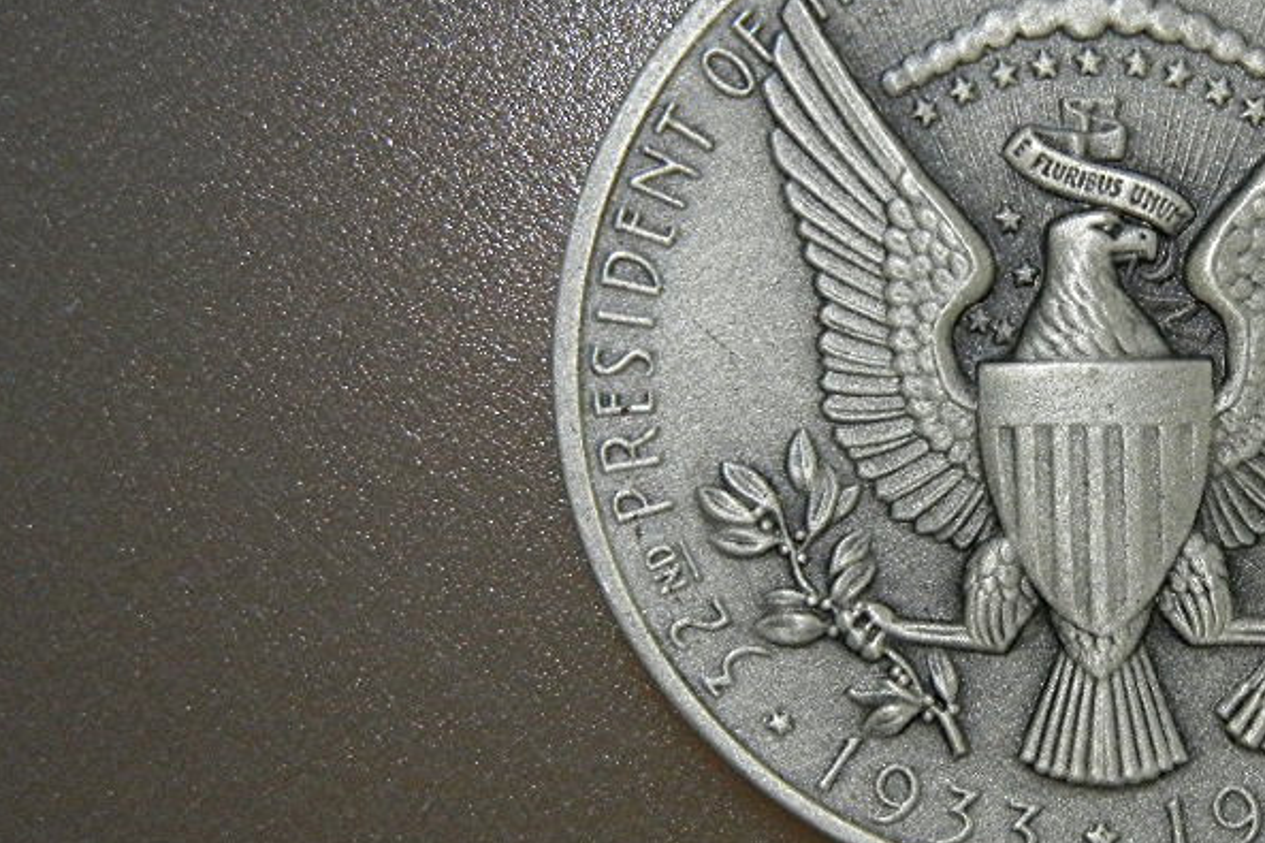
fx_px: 3723
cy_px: 388
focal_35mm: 106
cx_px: 1073
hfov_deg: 19.0
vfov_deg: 12.9
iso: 443
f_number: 8
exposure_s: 1/30
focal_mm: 10.6
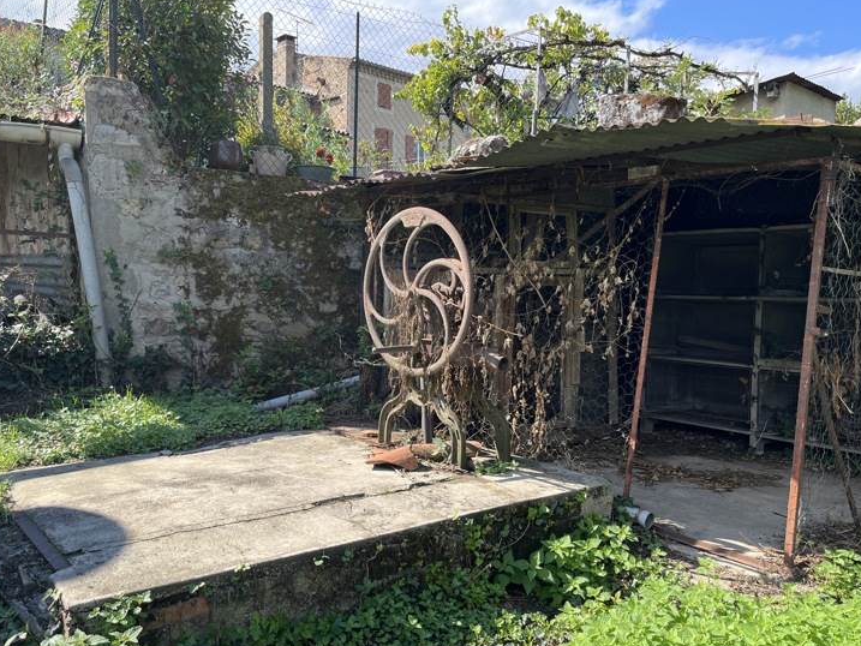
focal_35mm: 29
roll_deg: -0.2
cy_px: 348
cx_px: 393
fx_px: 721
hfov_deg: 61.5
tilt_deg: -5.1
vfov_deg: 48.2
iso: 50
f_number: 1.6
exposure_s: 1/967
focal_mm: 5.1
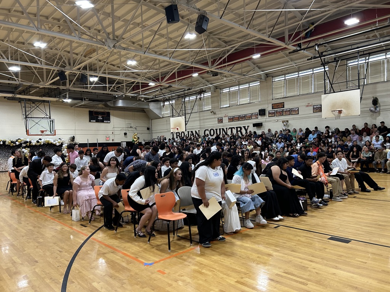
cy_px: 146
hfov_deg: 67.3
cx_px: 195
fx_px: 293
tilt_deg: -1.7
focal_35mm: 26
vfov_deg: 53.1
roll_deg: +1.9
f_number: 1.5
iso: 200
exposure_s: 1/59
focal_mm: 5.7
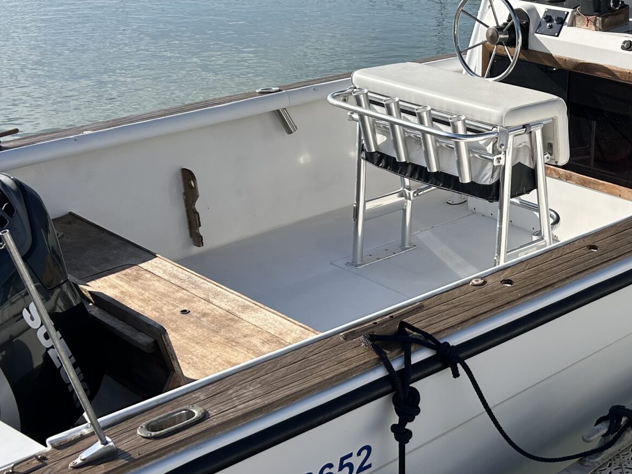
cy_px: 216
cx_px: 584
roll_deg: -2.0
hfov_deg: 31.9
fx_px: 1041
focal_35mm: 57
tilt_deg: -18.7
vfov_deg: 25.6
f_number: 1.5
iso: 50
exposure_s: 1/4444
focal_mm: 5.7
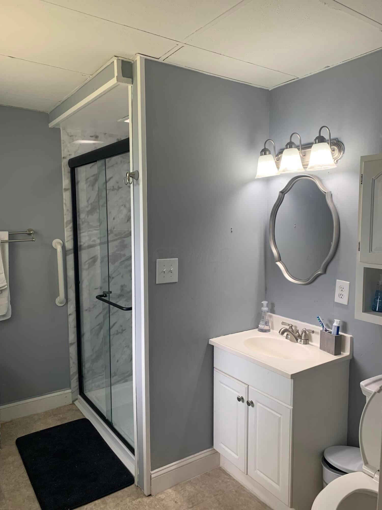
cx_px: 191
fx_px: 383
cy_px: 255
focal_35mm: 26
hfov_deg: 53.1
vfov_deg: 67.3
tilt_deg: -5.8
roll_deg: +0.4
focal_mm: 4.25
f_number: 1.8
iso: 50
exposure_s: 1/60
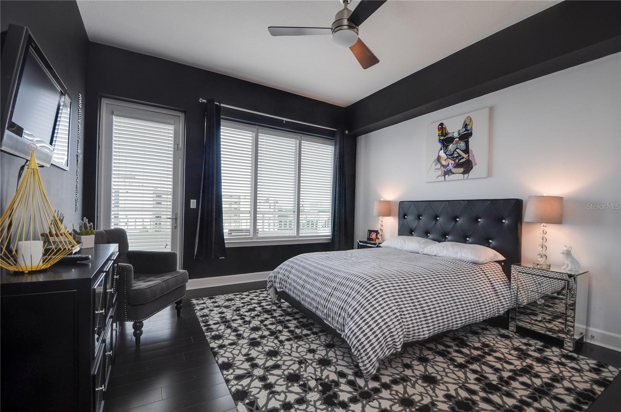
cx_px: 310
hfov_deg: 100.5
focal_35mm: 15
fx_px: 258
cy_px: 206
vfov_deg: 77.2
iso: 200
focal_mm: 10
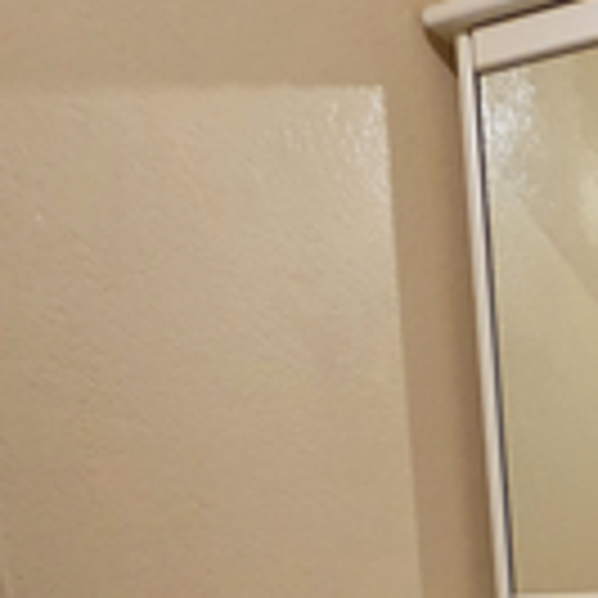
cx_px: 728
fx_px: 1016
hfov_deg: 28.3
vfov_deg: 23.9
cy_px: 953
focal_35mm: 52
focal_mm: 2.2
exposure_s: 1/50
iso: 800
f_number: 2.2
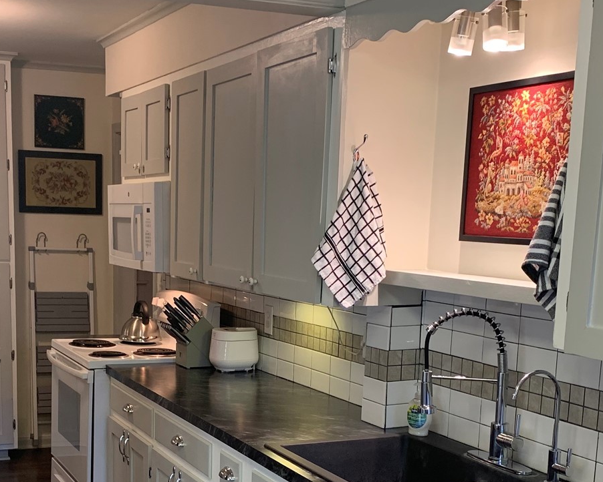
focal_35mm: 54
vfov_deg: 27.5
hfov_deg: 34.6
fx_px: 964
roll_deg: -0.3
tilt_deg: -11.9
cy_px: 393
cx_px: 225
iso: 100
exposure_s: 1/60
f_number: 1.8
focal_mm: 4.25
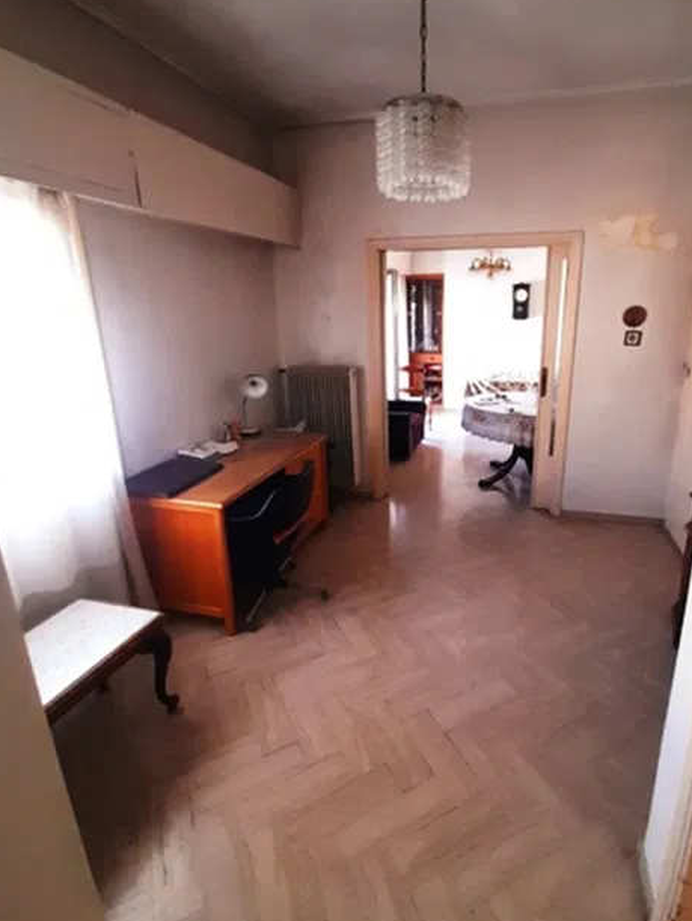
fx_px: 453
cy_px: 436
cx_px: 424
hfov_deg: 73.8
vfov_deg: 90.9
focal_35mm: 17
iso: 125
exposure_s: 1/25
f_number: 2.2
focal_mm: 1.42
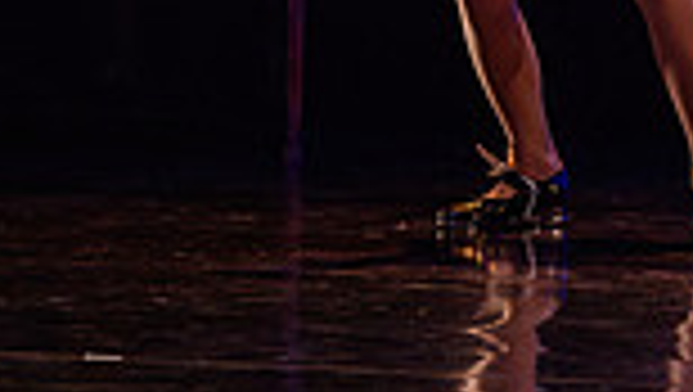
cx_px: 906
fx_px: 11625
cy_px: -513
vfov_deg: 1.9
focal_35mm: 632
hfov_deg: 3.4
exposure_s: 1/250
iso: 1600
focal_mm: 140
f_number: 2.8
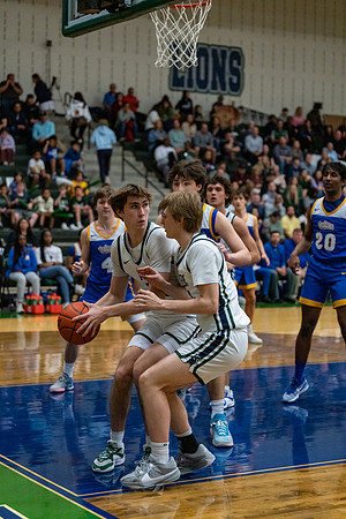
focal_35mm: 70
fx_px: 1009
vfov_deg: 28.8
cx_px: 173
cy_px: 260
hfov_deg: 19.5
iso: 4000
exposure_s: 1/1000
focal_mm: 70
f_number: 2.8
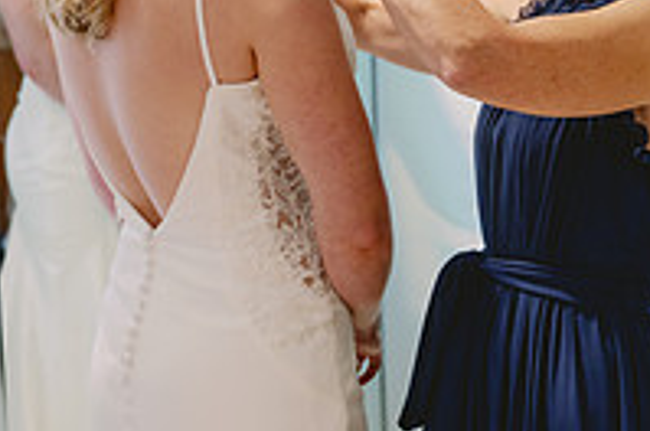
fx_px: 1550
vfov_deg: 15.7
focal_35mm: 86
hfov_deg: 23.6
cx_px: 423
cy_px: 95
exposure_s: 1/200
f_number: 2.8
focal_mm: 38
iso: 800
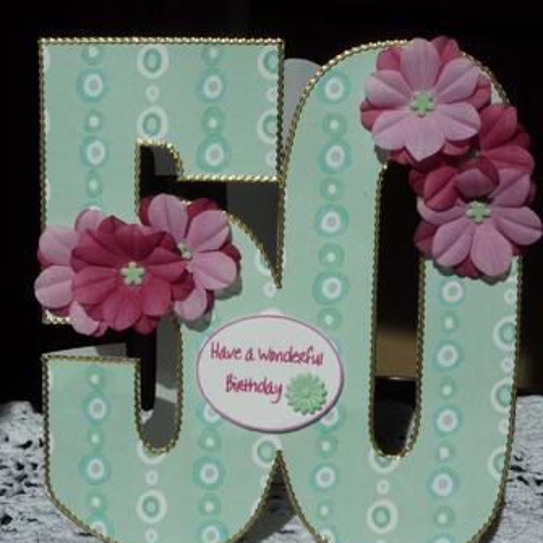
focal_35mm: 57
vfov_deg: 30.0
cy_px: 277
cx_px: 272
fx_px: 1012
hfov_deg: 30.0
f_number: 5.6
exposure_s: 1/640
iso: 80
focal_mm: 7.9
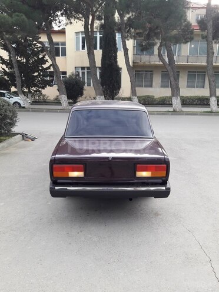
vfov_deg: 63.4
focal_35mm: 28
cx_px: 110
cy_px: 146
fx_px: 236
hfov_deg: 49.7
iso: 40
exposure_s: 1/193
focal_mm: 3.7
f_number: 1.9
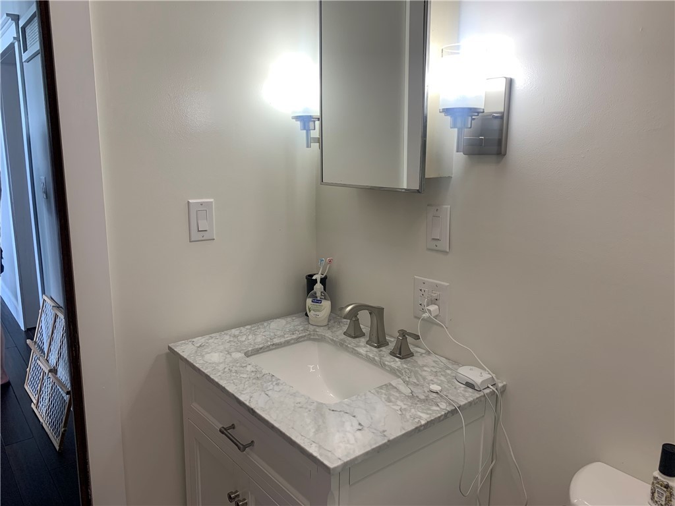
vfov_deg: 53.1
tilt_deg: -10.2
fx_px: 507
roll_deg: -1.1
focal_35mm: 26
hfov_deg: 67.3
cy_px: 253
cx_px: 338
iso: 80
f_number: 1.8
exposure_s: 1/120
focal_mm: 4.25
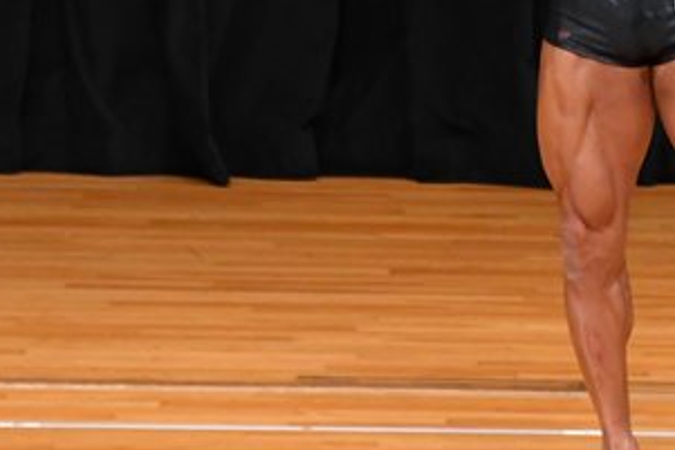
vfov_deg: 1.9
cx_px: 808
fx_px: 13750
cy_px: -4
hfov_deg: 2.8
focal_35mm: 733
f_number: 5.6
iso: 3200
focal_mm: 190
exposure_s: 1/400
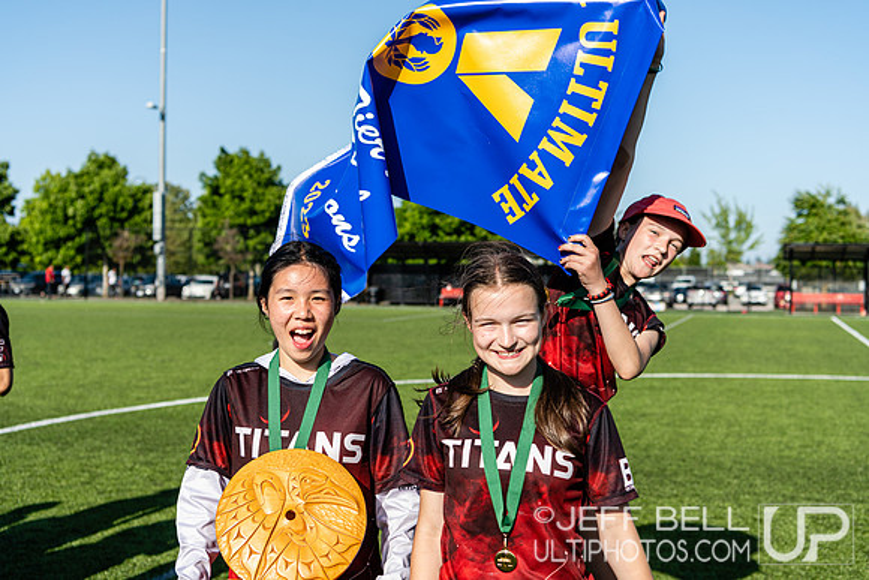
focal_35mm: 48
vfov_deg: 28.1
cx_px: 434
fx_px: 1159
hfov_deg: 41.1
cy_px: 290
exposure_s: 1/640
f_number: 4
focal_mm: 48
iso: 100
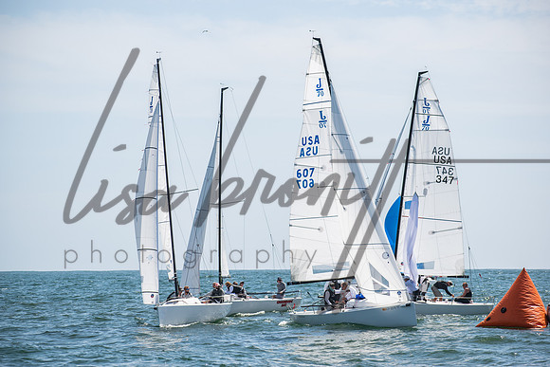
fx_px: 2521
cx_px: 275
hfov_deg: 12.4
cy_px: 184
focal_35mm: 165
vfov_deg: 8.3
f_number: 6.3
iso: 200
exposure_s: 1/1000
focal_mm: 110
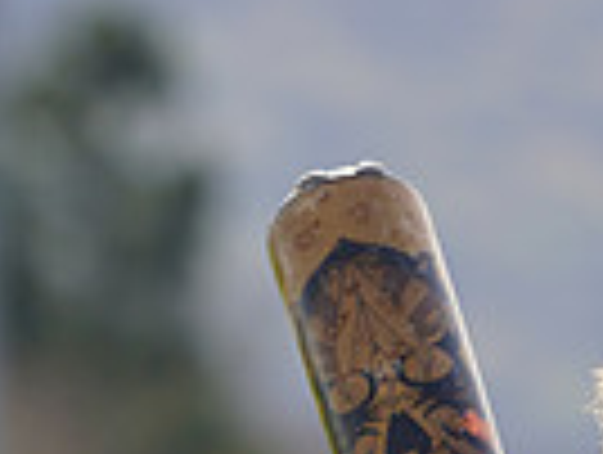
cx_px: 866
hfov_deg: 2.1
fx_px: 16369
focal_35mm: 938
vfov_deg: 1.6
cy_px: 1070
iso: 100
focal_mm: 226
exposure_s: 1/250
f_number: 8
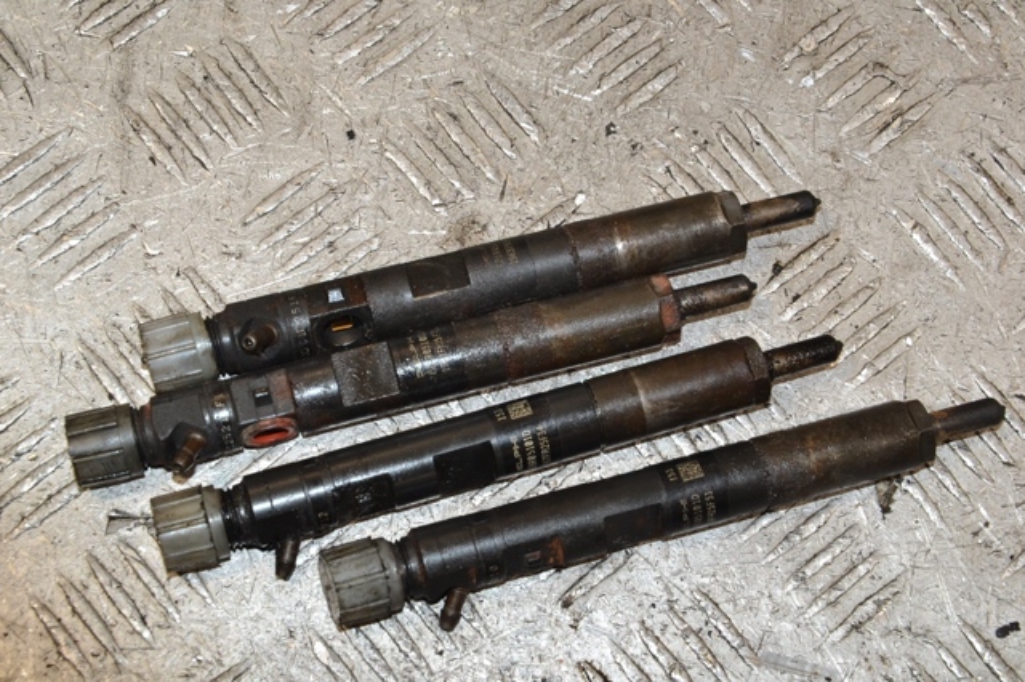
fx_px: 2476
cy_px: 341
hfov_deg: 23.4
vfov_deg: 15.7
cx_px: 512
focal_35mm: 87
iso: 800
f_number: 11
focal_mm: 58
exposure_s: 1/200
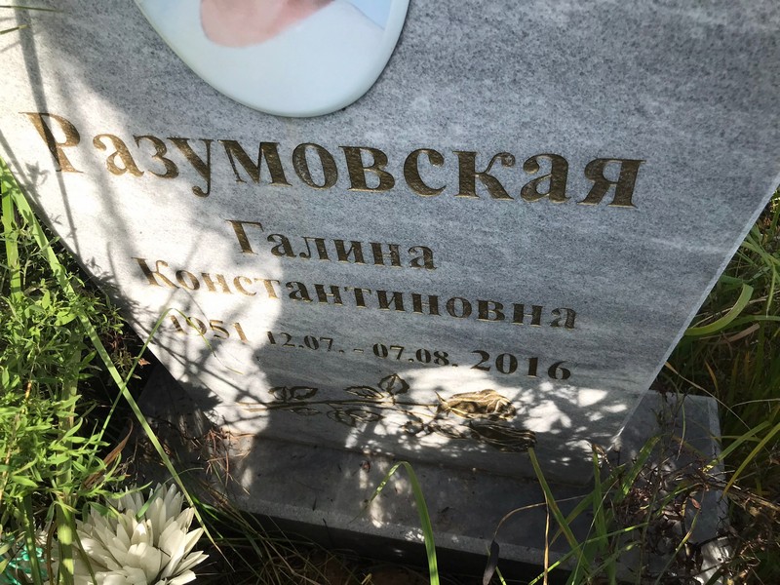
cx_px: 390
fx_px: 631
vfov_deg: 49.7
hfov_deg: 63.4
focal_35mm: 28
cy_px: 292
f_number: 1.8
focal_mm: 3.99
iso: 20
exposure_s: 1/1259
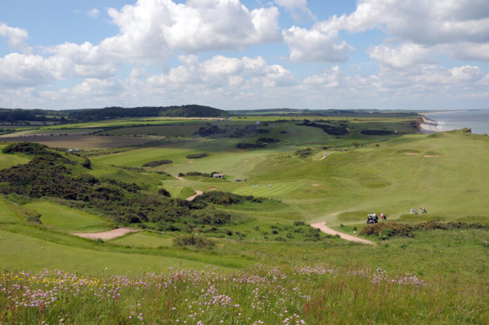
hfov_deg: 57.3
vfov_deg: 39.9
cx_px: 244
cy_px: 162
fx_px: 448
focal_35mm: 33
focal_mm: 22
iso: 320
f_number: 7.1
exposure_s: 1/1000
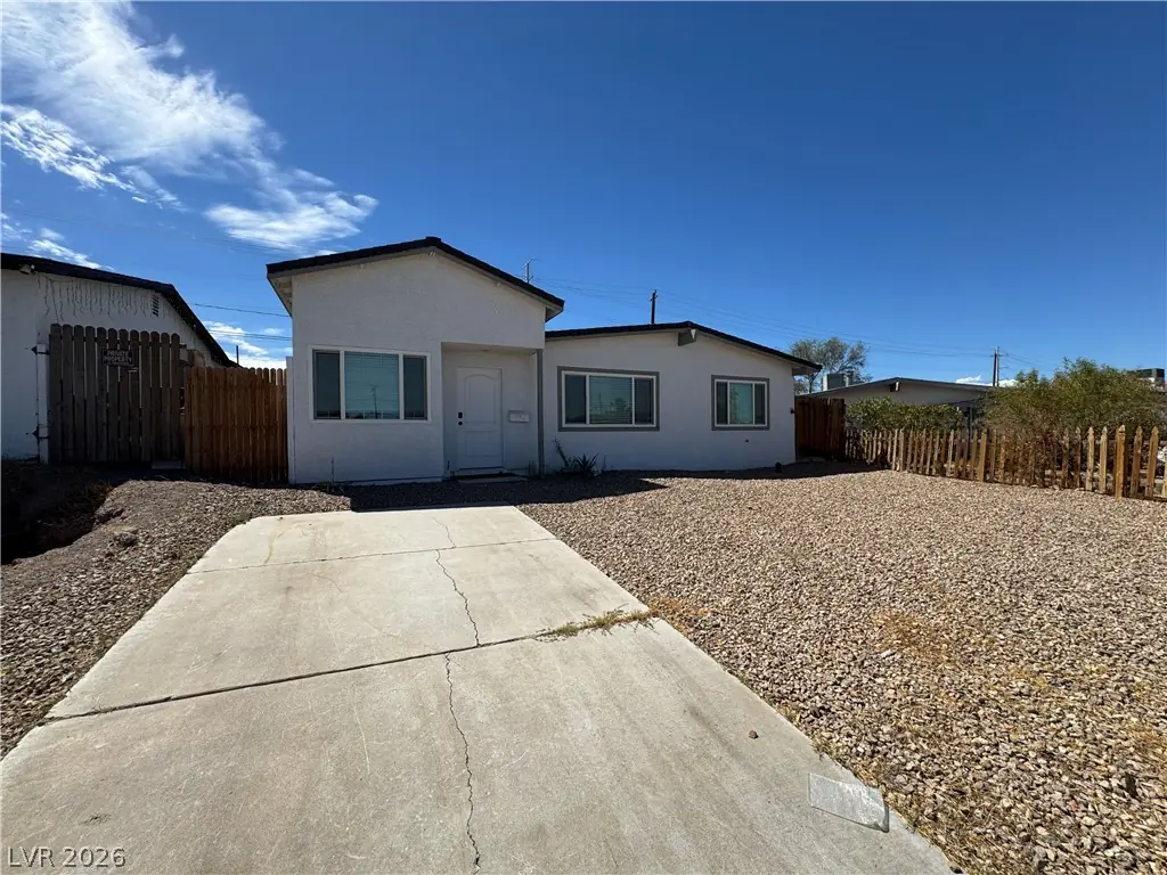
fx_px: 472
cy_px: 438
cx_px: 584
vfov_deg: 85.7
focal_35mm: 14
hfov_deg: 102.1
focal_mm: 2.22
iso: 40
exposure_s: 1/2584
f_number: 2.2
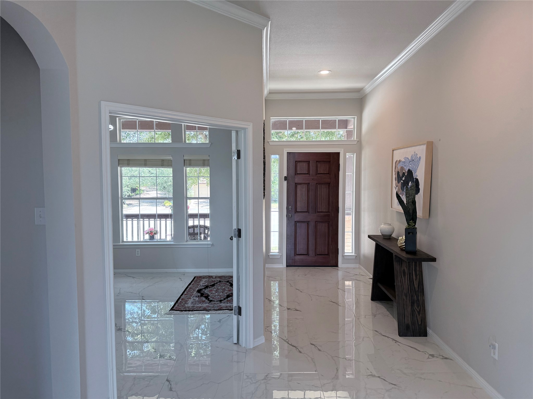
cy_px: 200
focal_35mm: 24
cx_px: 266
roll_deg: +0.5
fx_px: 370
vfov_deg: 56.8
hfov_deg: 71.6
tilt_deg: -2.8
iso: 160
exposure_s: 1/232
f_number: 1.78
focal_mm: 6.76
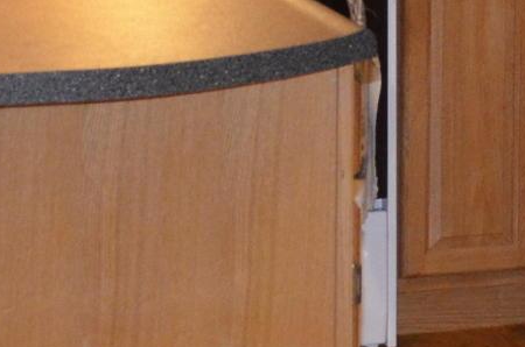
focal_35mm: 220
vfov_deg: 6.2
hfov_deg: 9.3
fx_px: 3202
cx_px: 620
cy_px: -111
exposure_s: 1/60
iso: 1400
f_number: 4
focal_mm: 22
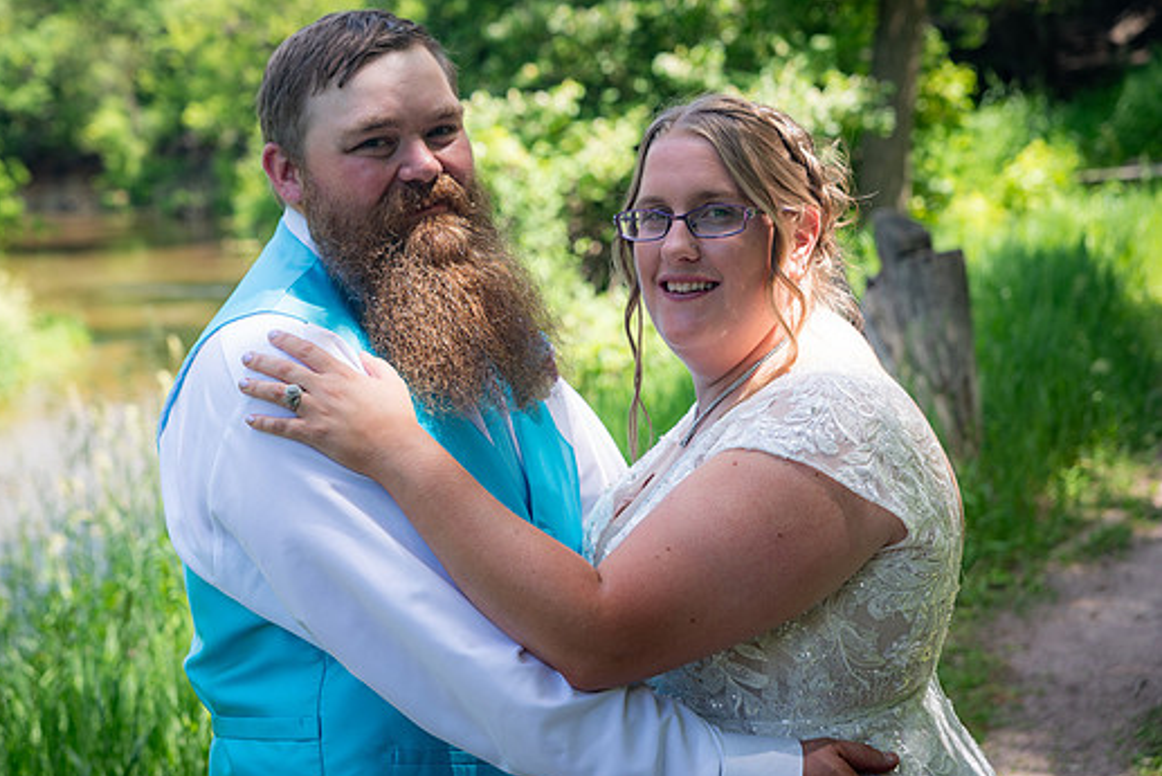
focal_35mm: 74
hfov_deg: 27.3
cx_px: 512
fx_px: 2389
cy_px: 379
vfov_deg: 18.4
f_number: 5
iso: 100
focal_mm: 66
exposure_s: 1/125
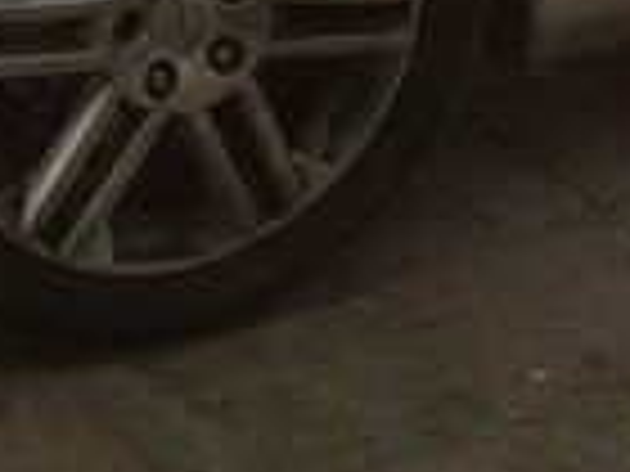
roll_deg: -4.4
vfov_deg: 10.5
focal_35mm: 137
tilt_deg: -17.5
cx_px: 662
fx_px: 2493
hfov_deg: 14.1
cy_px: -178
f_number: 2.2
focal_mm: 4.15
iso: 32
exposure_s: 1/119
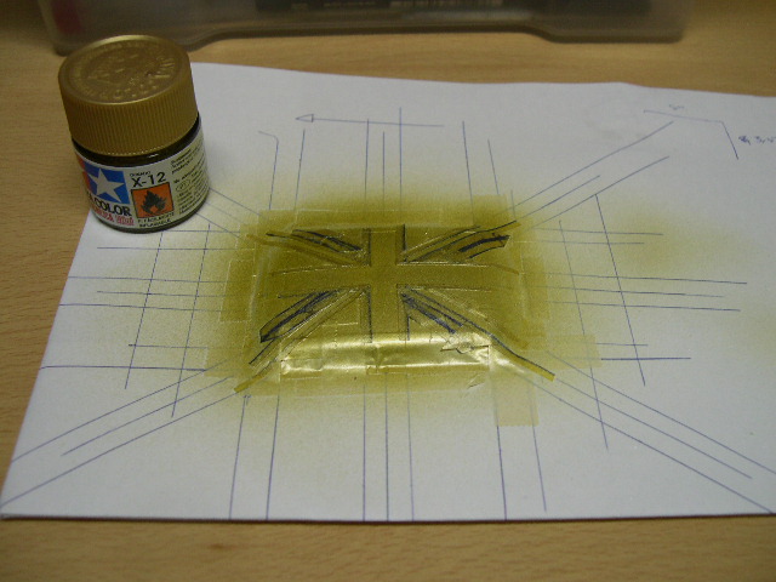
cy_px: 291
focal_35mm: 38
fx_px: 852
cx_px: 388
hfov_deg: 49.0
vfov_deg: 37.7
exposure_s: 1/18.9
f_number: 2.8
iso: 100
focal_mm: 8
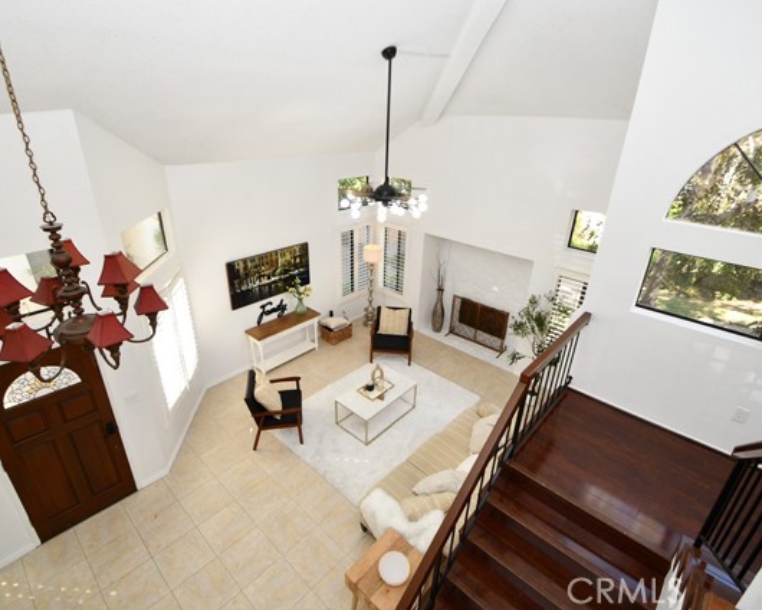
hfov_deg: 89.6
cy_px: 304
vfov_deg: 77.0
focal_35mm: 17
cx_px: 380
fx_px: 383
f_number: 4.5
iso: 200
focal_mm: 10
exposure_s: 1/80
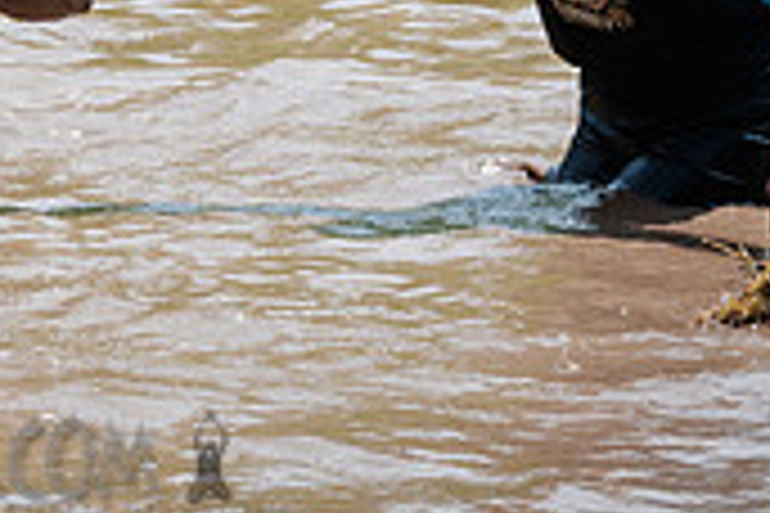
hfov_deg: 3.7
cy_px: -128
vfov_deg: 2.5
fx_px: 11891
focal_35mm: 556
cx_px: -304
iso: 400
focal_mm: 105
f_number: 14
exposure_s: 1/200
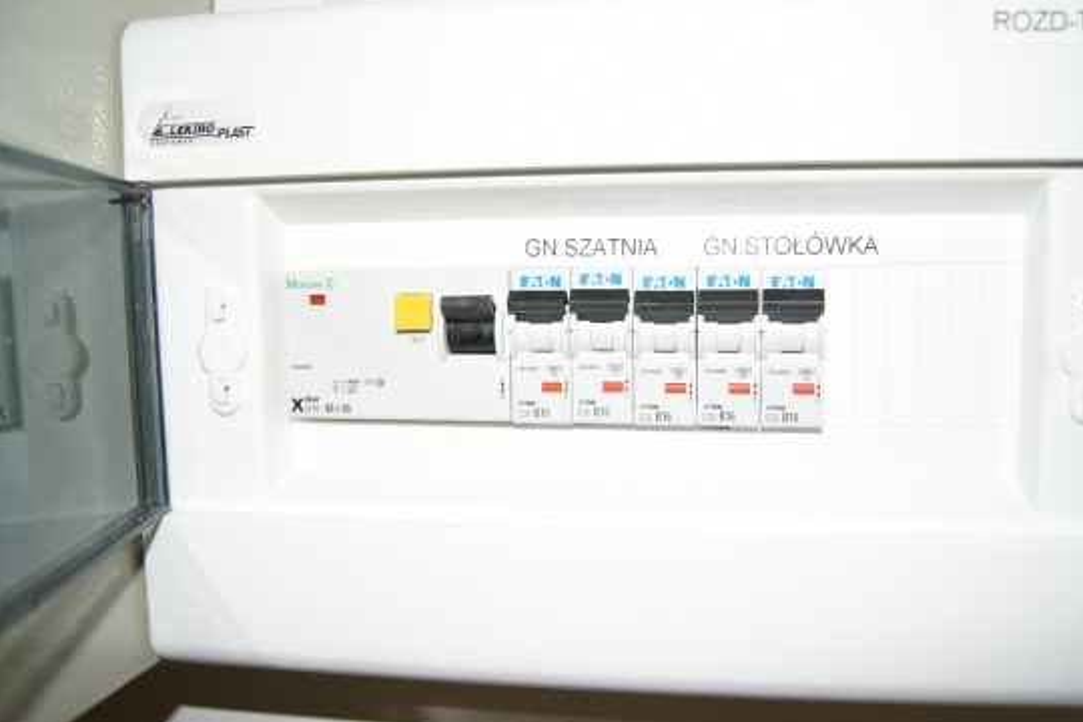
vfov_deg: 43.6
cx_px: 598
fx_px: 902
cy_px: 367
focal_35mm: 30
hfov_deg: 61.8
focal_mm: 18
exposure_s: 1/60
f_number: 3.5
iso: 200
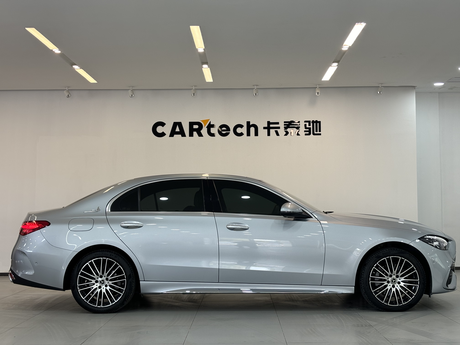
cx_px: 230
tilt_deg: +2.8
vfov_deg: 28.0
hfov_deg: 36.8
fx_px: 691
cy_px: 172
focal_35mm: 52
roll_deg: +0.4
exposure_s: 1/100
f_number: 1.6
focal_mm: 5.96
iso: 32
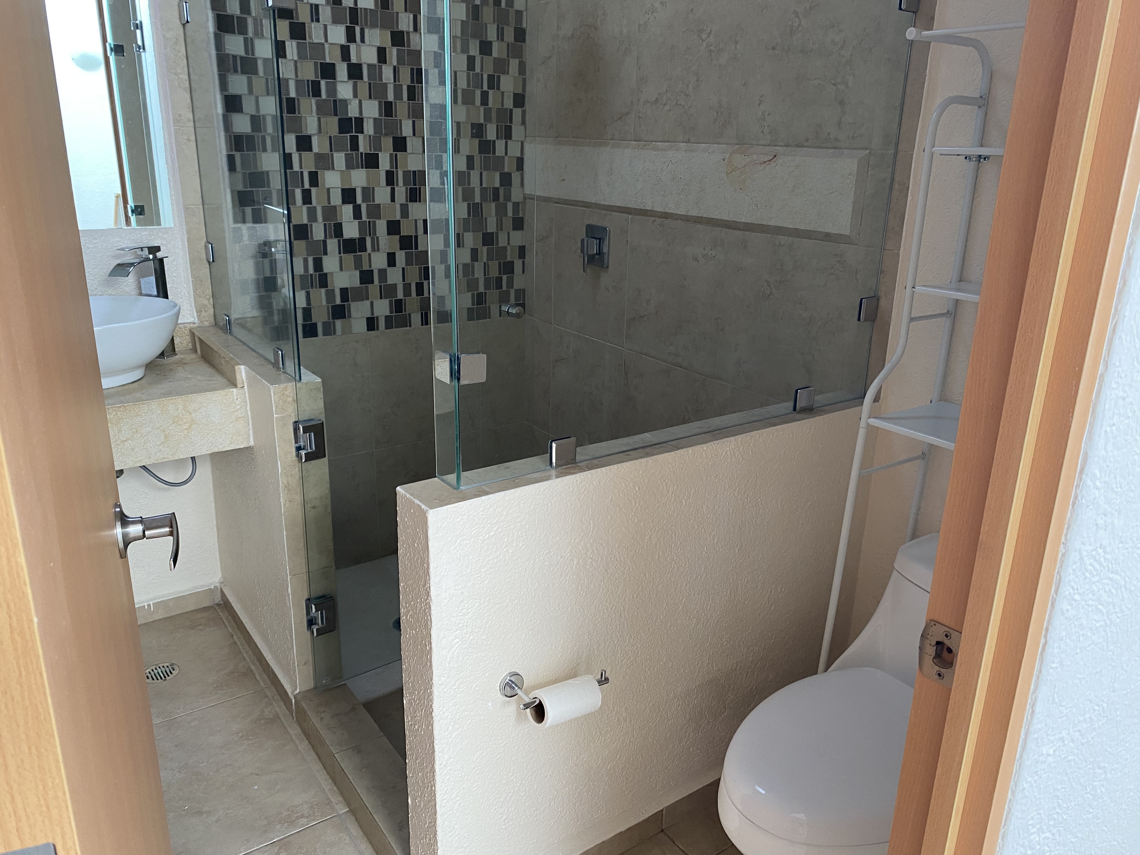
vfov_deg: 53.1
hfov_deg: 67.3
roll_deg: -2.0
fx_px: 856
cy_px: 428
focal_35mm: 26
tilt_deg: -17.2
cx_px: 570
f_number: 1.8
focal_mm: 4.25
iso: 125
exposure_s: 1/69
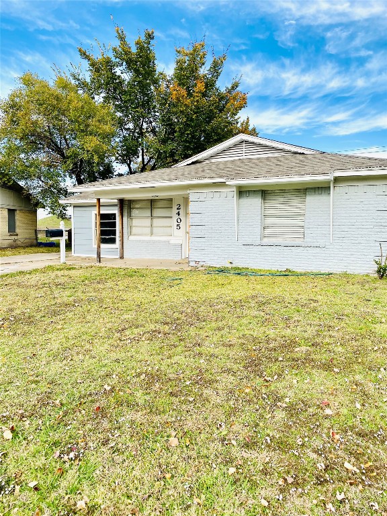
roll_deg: +0.1
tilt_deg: -4.1
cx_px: 194
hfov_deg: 53.1
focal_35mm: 26
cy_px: 258
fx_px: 388
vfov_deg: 67.3
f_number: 1.8
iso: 32
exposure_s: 1/1258
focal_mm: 4.25
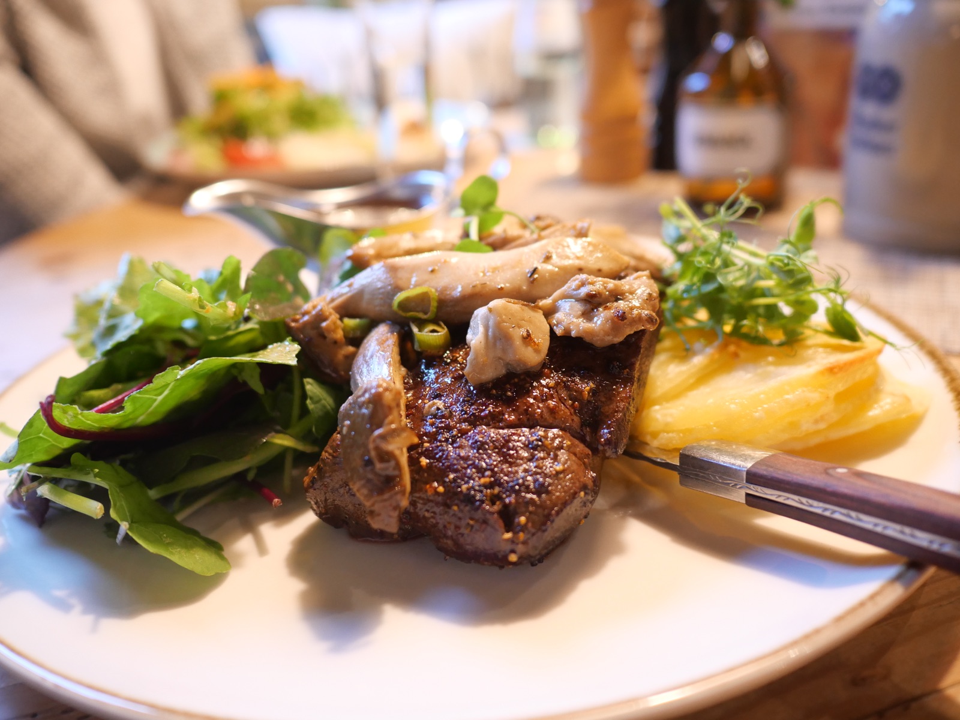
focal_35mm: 30
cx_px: 480
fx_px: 832
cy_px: 360
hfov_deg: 60.0
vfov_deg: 46.8
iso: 1000
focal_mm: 15
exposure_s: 1/60
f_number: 2
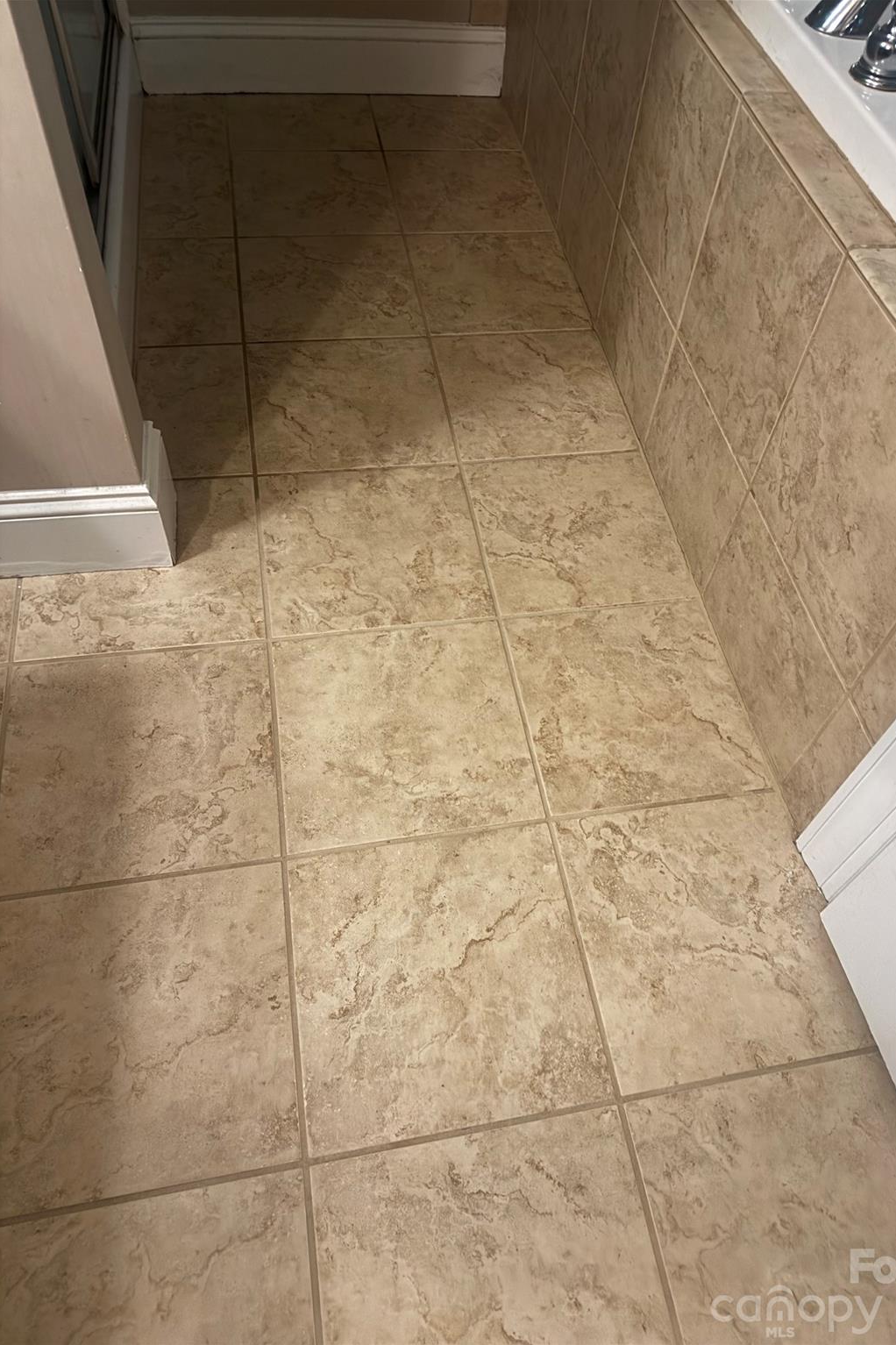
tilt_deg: -55.3
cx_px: 502
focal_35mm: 25
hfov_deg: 51.1
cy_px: 672
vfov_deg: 71.5
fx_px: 934
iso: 320
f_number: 1.78
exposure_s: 1/60
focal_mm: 6.76
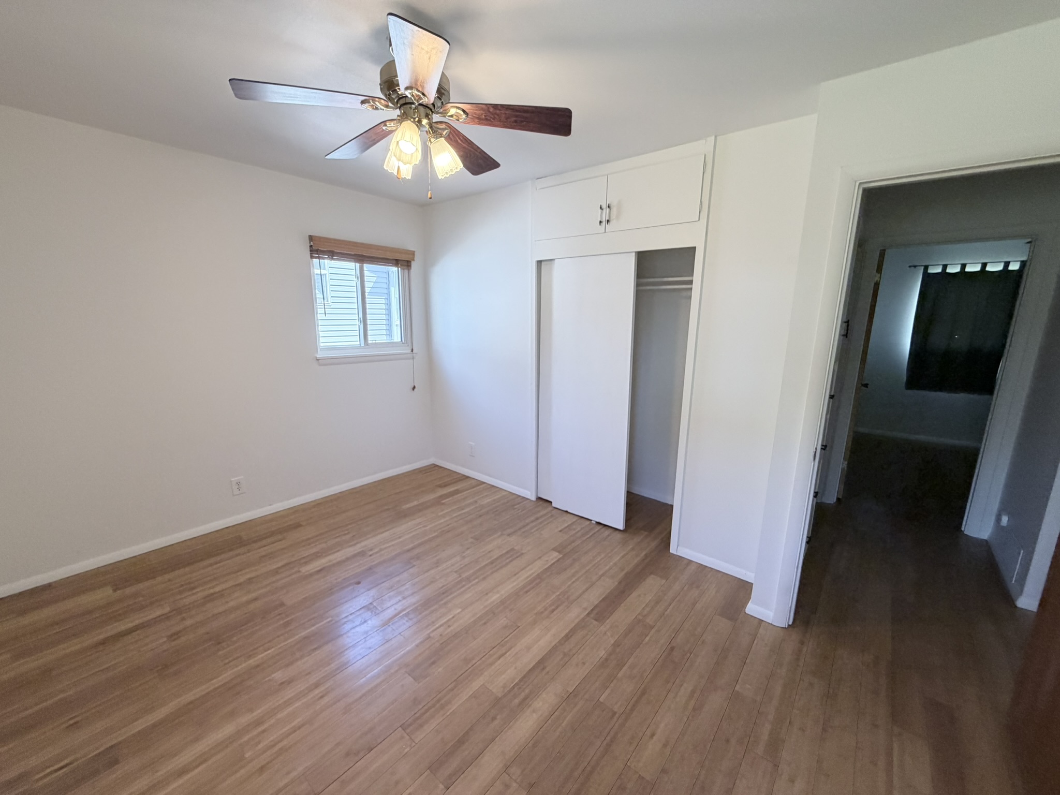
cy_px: 398
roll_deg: -1.5
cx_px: 530
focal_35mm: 14
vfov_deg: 85.7
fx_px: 429
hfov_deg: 102.1
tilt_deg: -10.9
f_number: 2.2
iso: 250
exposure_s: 1/120
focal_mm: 2.22
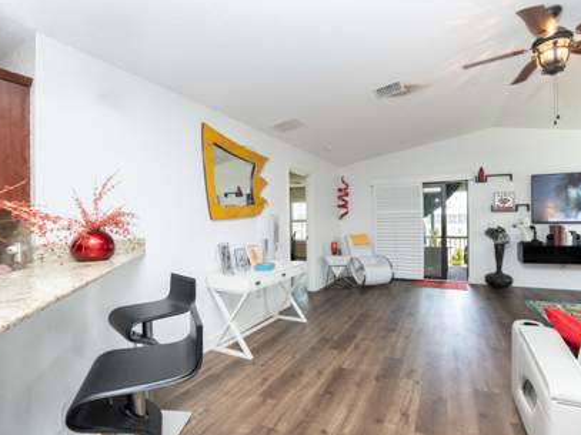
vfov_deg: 74.7
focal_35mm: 17
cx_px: 297
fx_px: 285
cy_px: 220
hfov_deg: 91.0
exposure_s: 1/125
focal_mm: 10
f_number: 4
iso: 400
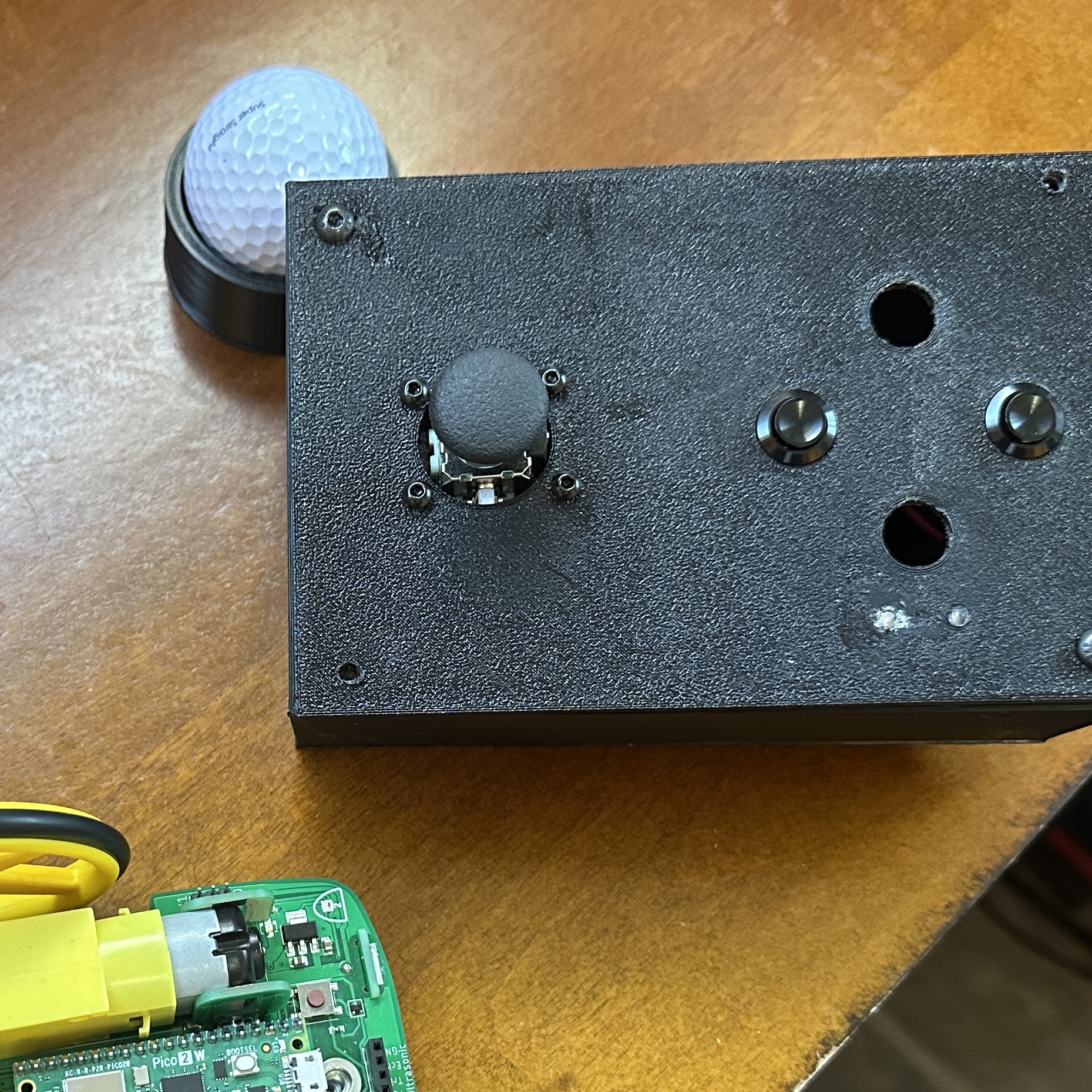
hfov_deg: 36.0
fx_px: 1642
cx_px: 280
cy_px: 754
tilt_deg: -67.4
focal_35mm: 46
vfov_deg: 36.3
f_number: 1.78
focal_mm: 6.86
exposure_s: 1/60
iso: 500
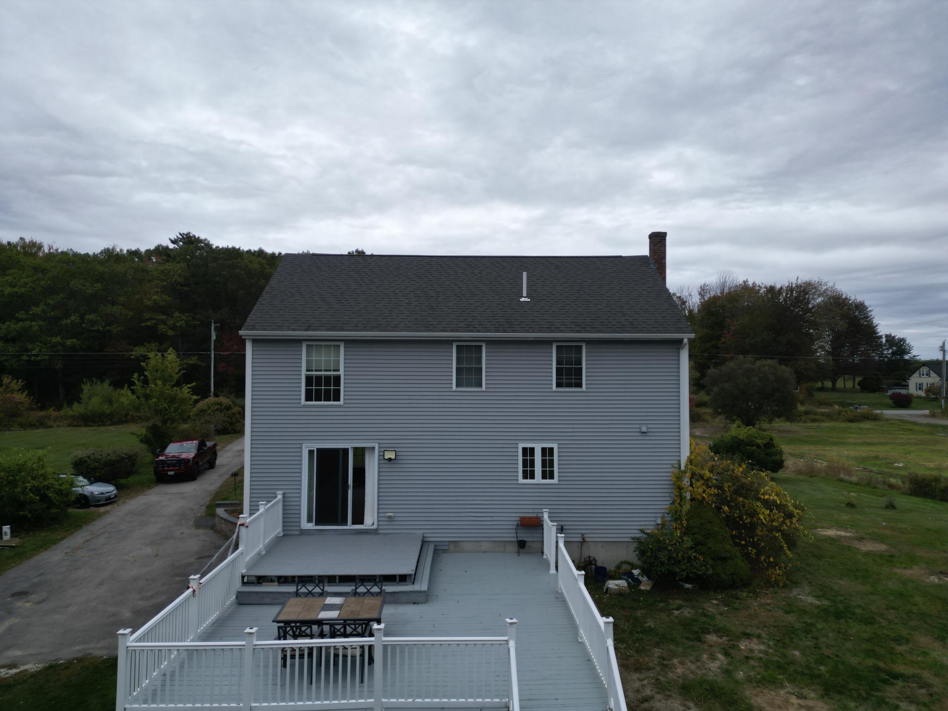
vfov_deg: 56.8
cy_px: 356
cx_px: 474
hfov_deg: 71.6
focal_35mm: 24
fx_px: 657
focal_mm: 6.72
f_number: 1.7
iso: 100
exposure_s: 1/2000
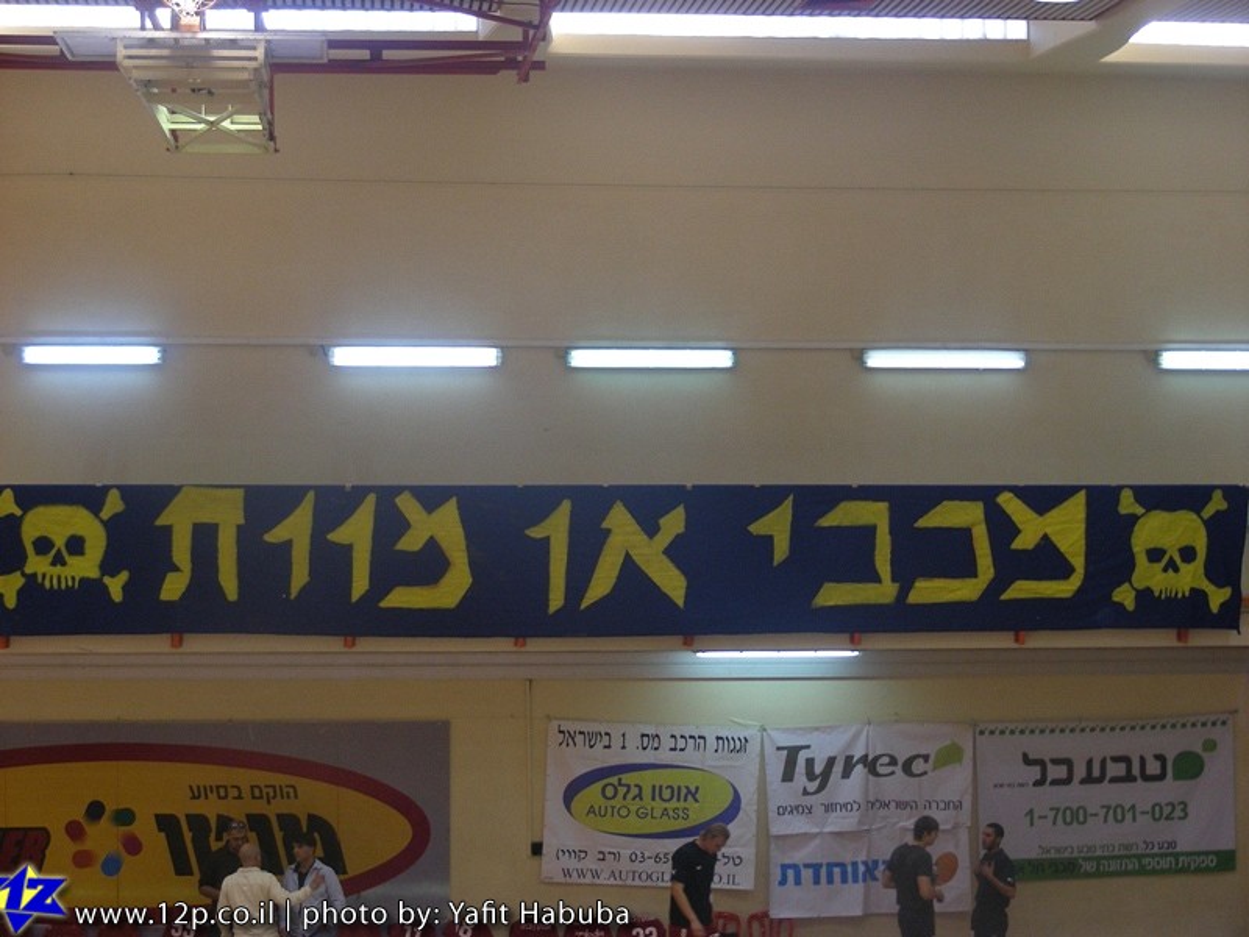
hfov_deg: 24.7
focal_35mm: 79
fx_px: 2850
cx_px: 624
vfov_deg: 18.7
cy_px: 468
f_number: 3.5
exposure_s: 1/60
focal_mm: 13.2
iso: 136
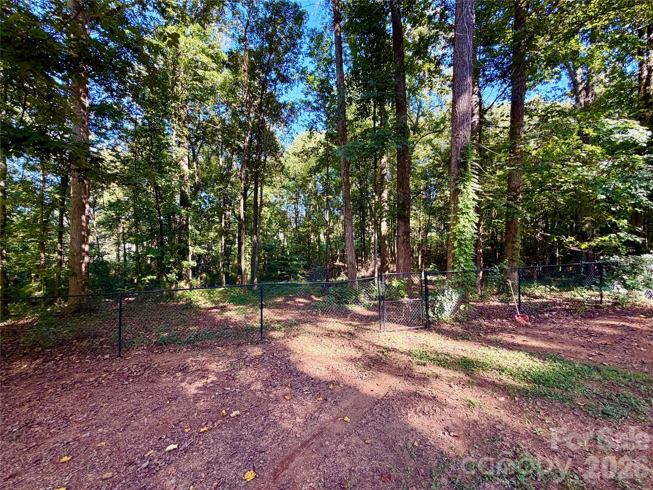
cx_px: 326
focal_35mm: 14
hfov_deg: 102.1
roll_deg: -0.4
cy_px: 245
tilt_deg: +0.9
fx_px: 264
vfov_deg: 85.7
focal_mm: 2.22
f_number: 2.2
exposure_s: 1/121
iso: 100
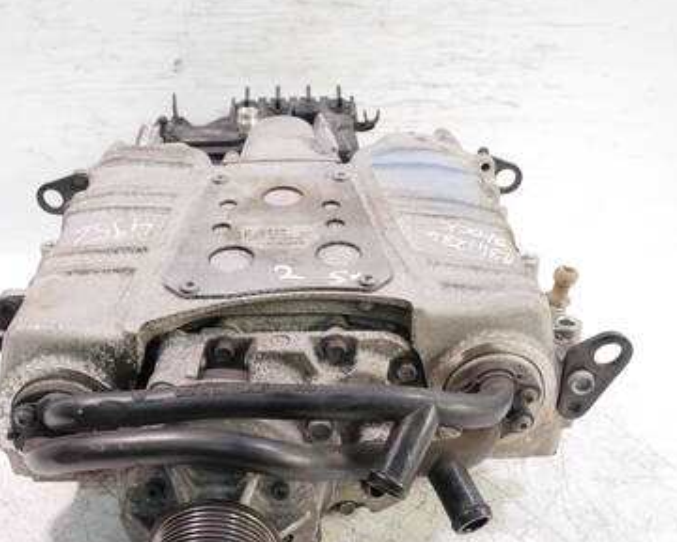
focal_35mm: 39
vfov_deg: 38.1
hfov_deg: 46.7
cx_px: 282
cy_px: 326
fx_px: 781
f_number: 3.7
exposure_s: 1/60
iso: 1250
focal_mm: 15
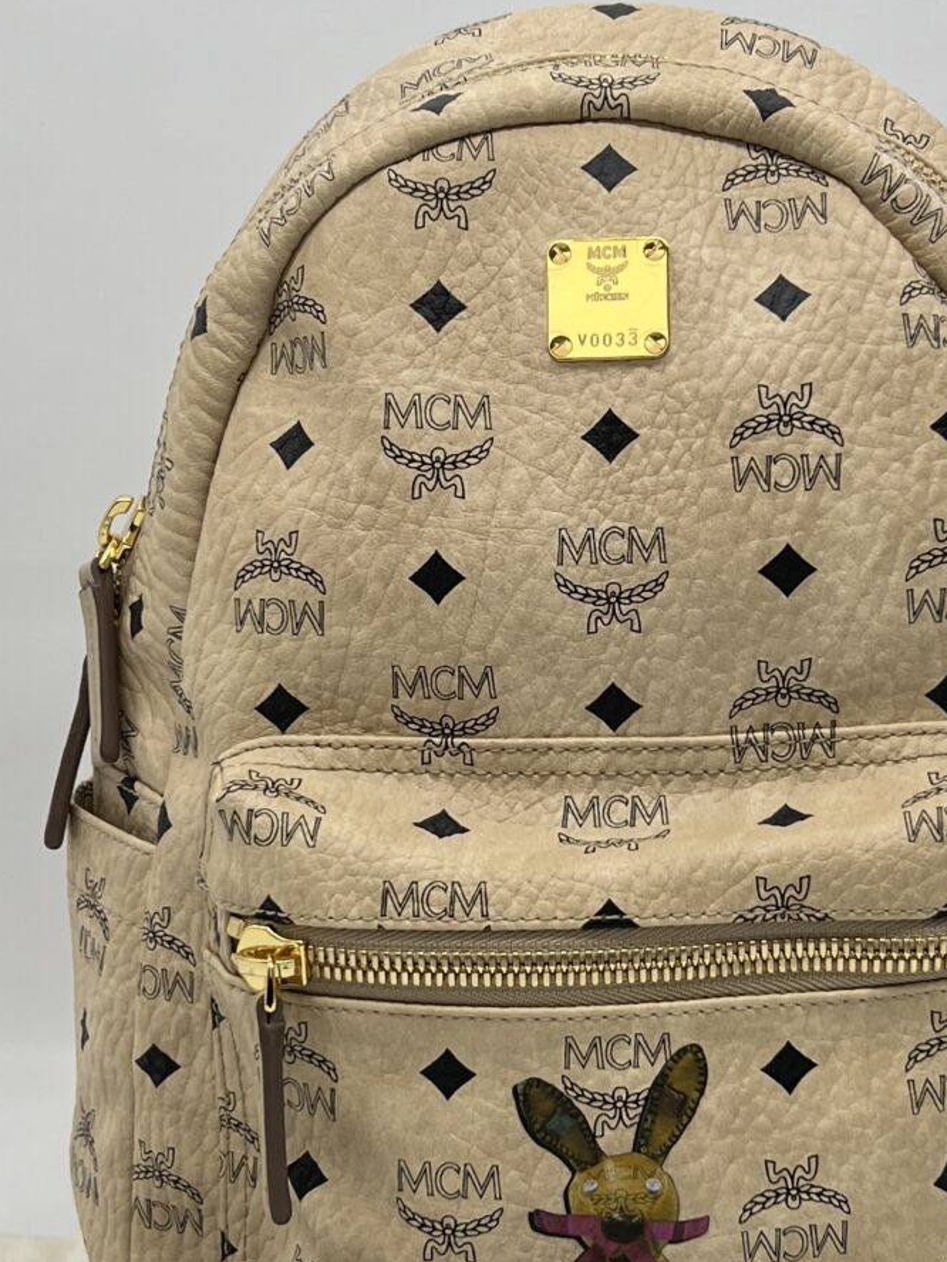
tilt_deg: -3.5
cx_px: 617
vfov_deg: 25.9
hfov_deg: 19.6
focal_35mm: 75
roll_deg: +0.7
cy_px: 744
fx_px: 2734
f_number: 1.5
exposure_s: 1/215
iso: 40
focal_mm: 5.7
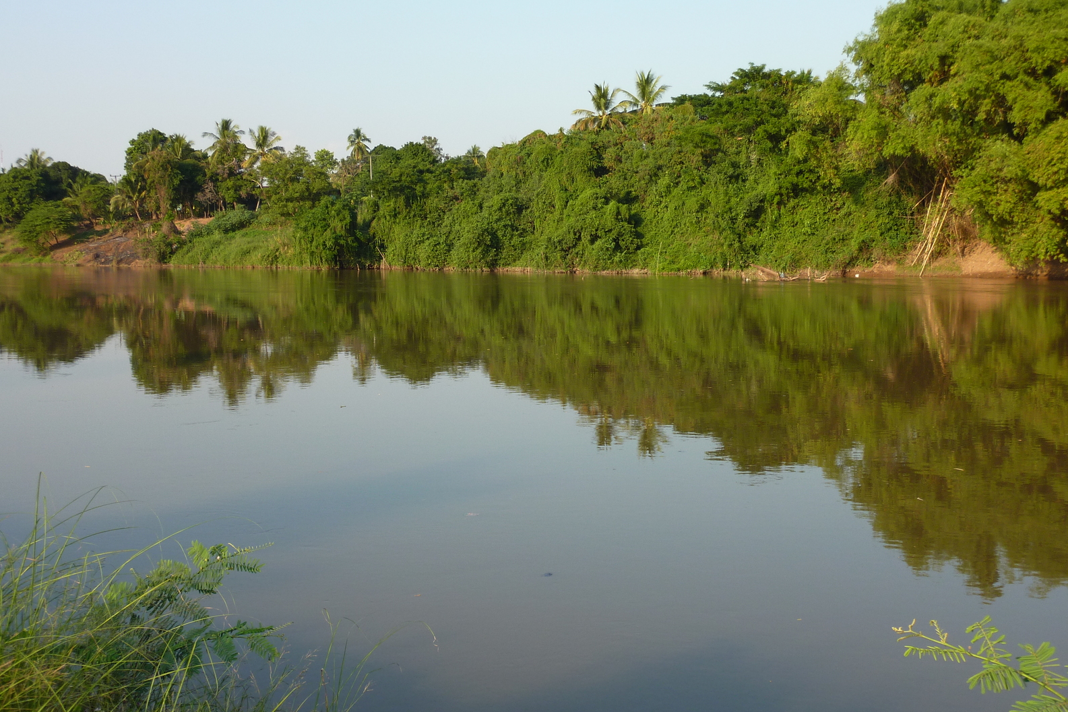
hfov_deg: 46.4
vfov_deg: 31.9
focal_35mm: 42
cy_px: 333
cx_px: 536
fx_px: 1246
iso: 80
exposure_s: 1/320
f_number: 4
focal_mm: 6.5
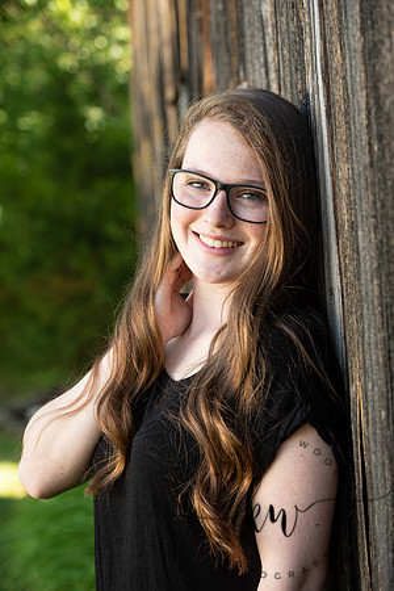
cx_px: 197
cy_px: 296
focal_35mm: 100
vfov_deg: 20.4
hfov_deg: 13.7
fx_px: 1642
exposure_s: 1/200
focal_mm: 100
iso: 400
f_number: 5.6
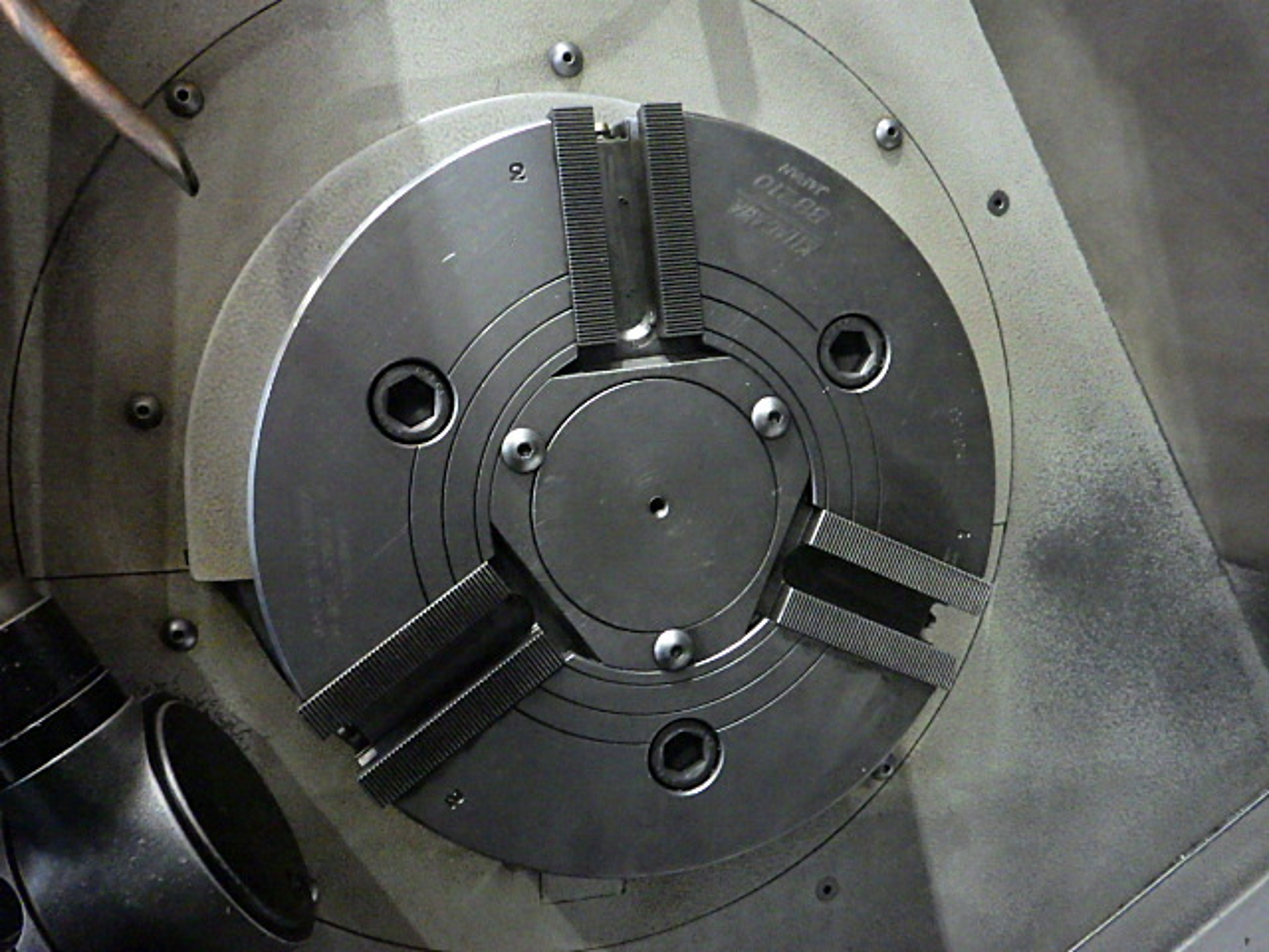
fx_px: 1026
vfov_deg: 49.7
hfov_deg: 63.4
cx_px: 634
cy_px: 476
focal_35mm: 28
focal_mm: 5
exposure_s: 1/20
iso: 1600
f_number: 3.5
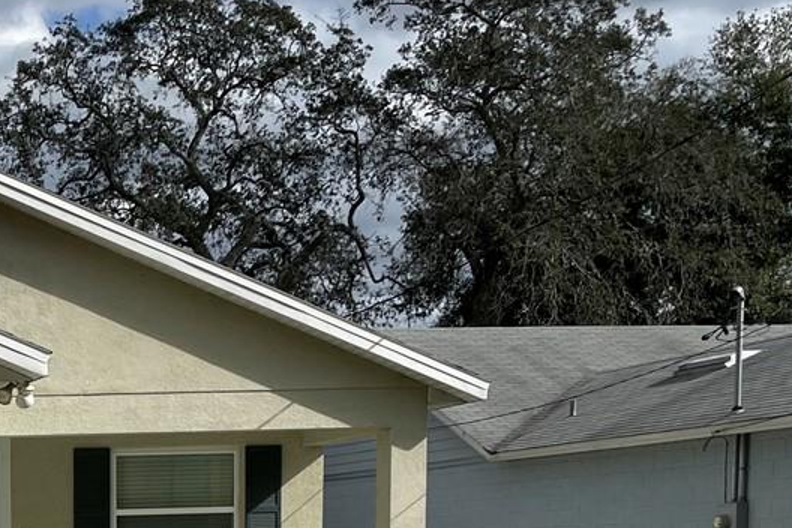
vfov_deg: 15.7
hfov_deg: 23.0
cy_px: 716
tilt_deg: -6.2
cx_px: -128
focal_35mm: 82
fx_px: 1804
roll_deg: +0.9
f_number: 1.6
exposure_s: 1/6135
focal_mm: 4.2
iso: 32
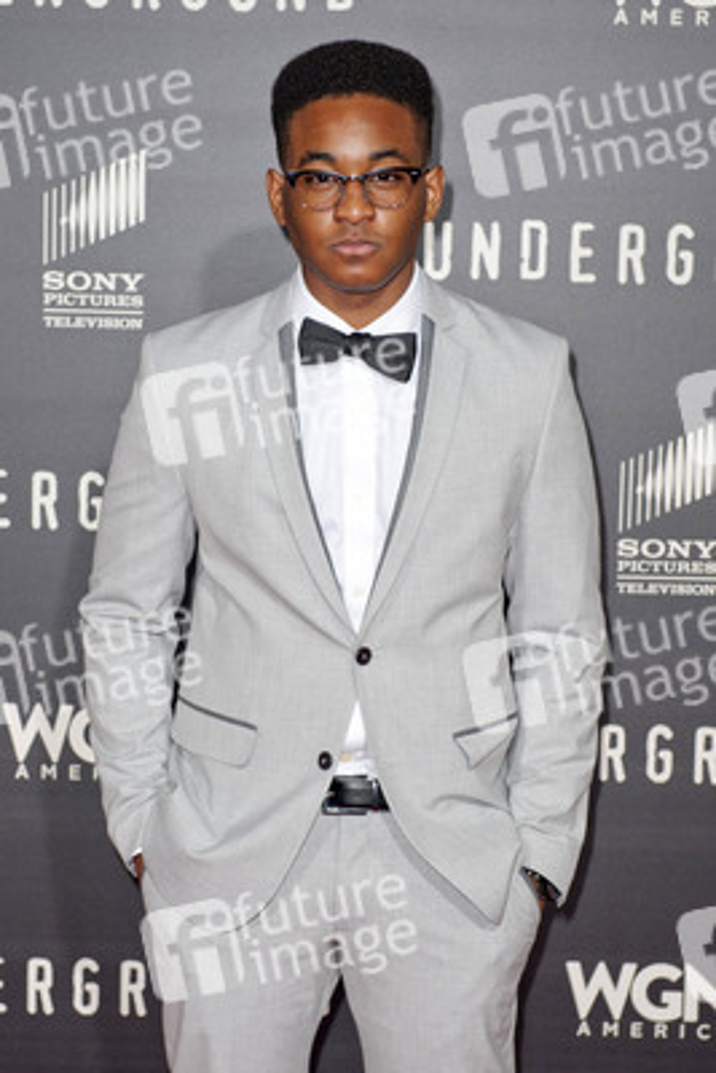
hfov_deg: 19.5
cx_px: 358
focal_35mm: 70
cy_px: 536
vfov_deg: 28.8
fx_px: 2086
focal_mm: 70
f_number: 4
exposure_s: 1/400
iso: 640
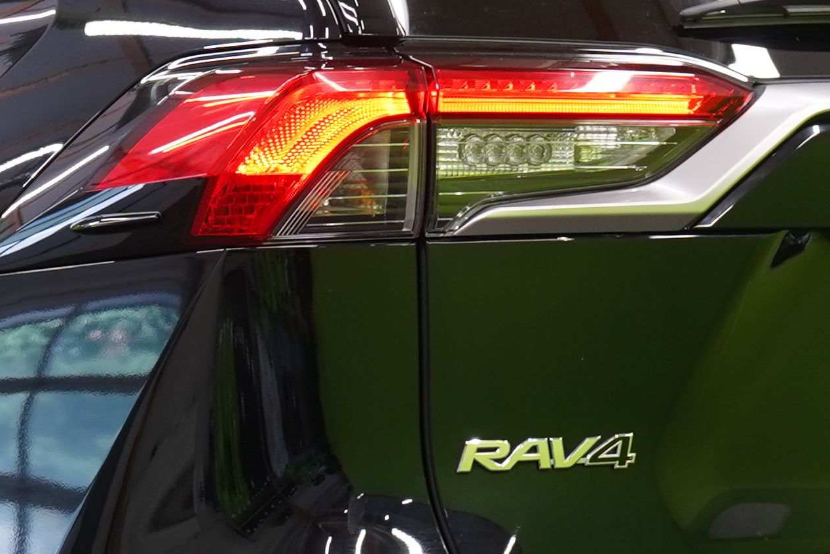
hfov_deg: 8.2
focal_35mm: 251
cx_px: 153
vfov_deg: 5.5
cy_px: 328
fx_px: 5787
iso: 400
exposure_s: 1/25
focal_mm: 53
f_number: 5
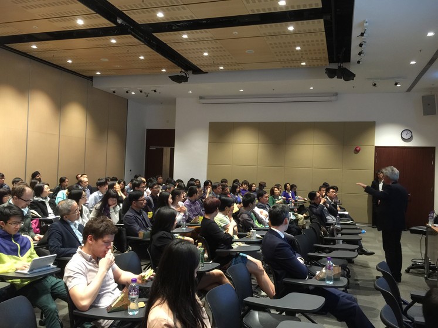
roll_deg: -3.1
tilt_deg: +1.1
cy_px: 164
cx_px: 219
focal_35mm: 29
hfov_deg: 61.7
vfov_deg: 48.2
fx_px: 367
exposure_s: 1/4
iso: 64
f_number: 2.2
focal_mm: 4.15
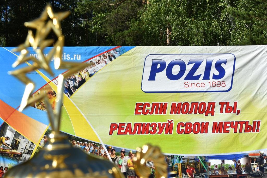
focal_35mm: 44
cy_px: 89
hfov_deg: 45.0
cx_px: 134
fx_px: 323
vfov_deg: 30.9
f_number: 8
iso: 100
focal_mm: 29
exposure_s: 1/500
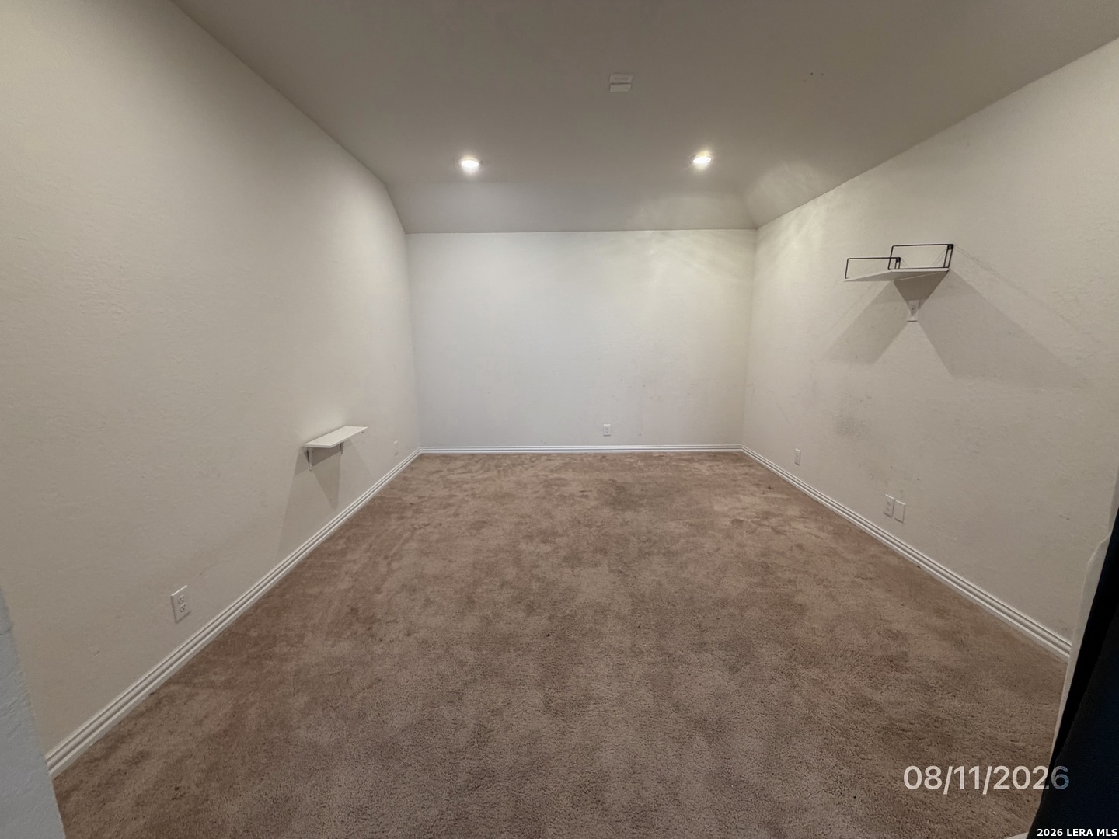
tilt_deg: -9.5
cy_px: 420
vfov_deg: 85.7
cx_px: 560
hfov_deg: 102.1
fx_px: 453
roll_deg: +1.2
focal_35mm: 14
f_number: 2.2
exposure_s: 1/60
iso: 200
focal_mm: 2.22
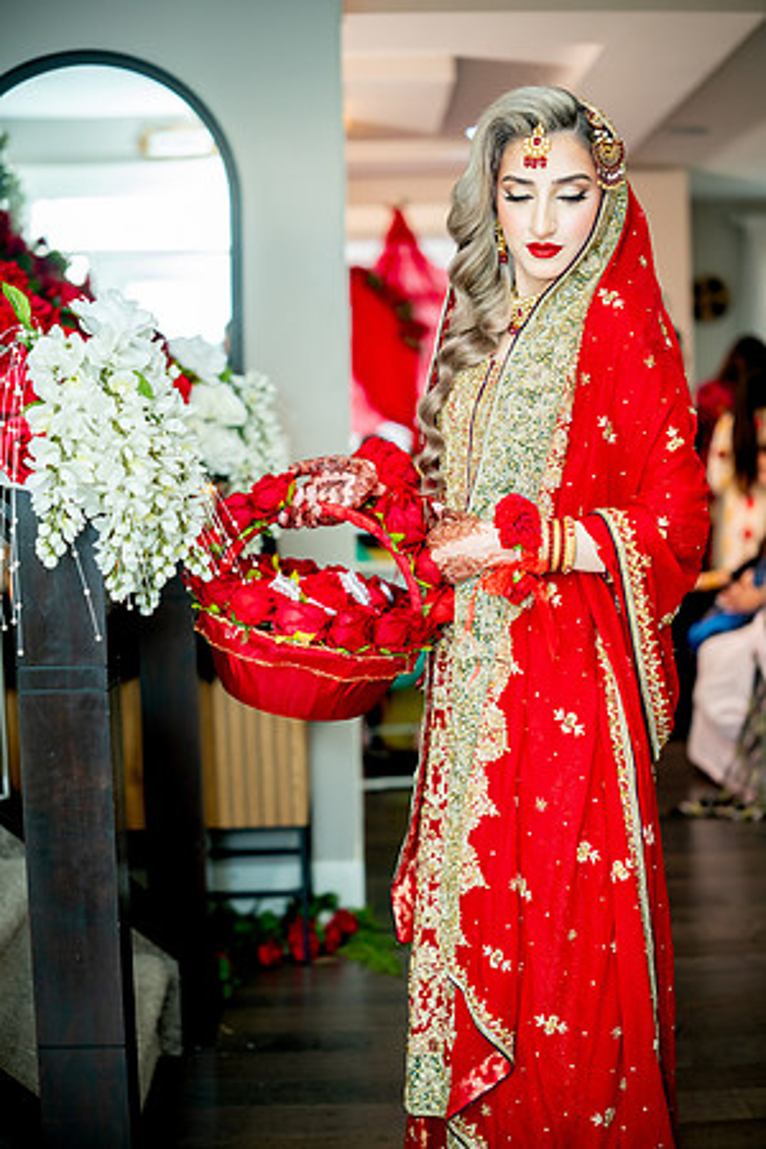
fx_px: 1596
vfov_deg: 39.6
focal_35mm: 50
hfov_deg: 27.0
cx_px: 383
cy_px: 574
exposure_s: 1/200
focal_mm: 50
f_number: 2
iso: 800
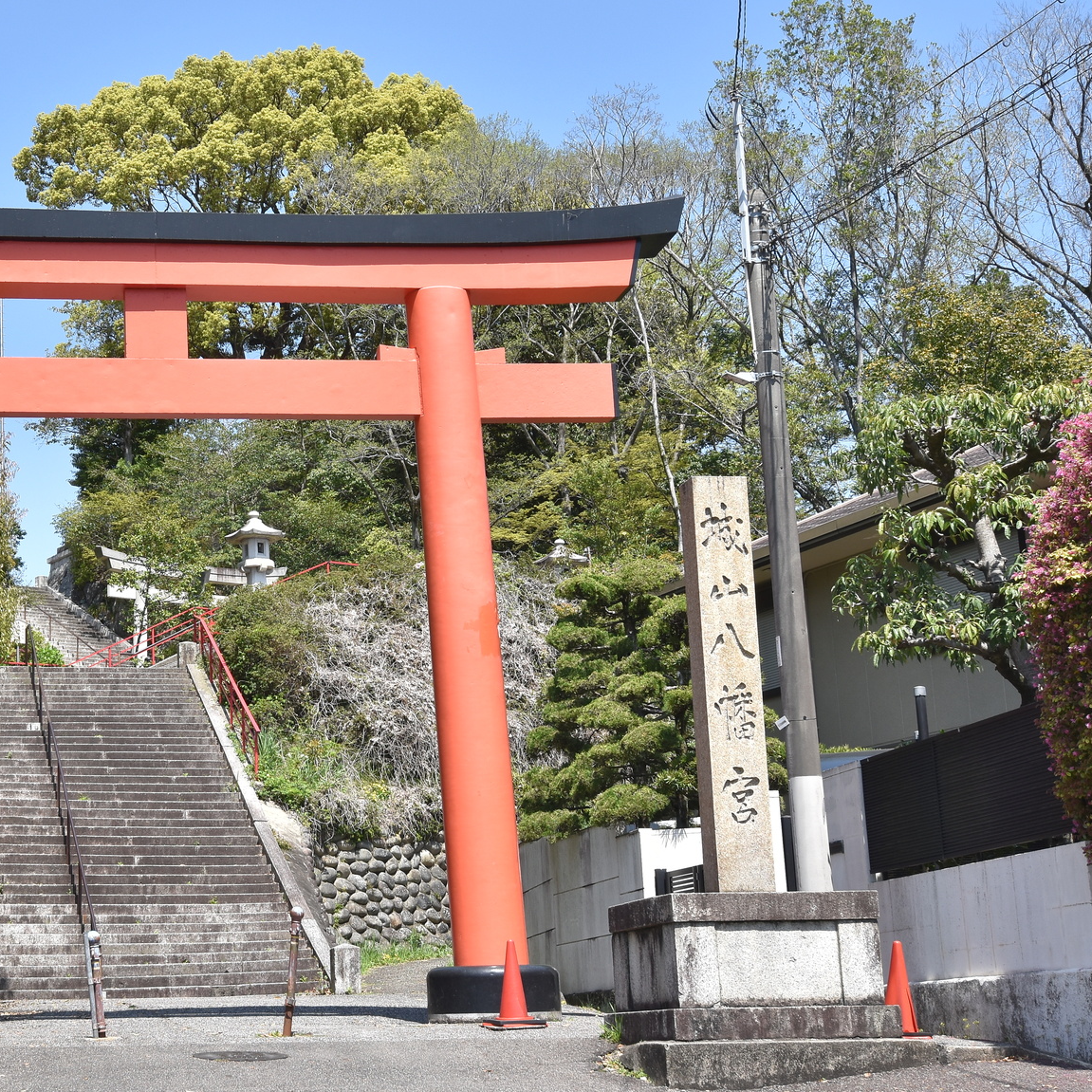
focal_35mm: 62
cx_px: 172
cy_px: 572
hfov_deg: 27.0
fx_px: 2213
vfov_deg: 27.7
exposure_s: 1/350
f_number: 11
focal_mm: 28
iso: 200
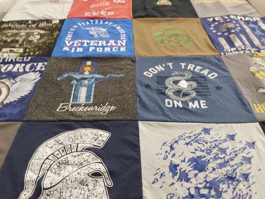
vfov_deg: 46.8
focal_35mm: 30
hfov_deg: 59.9
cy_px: 104
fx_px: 230
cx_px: 125
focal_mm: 2.91
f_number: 1.9
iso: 160
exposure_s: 1/50
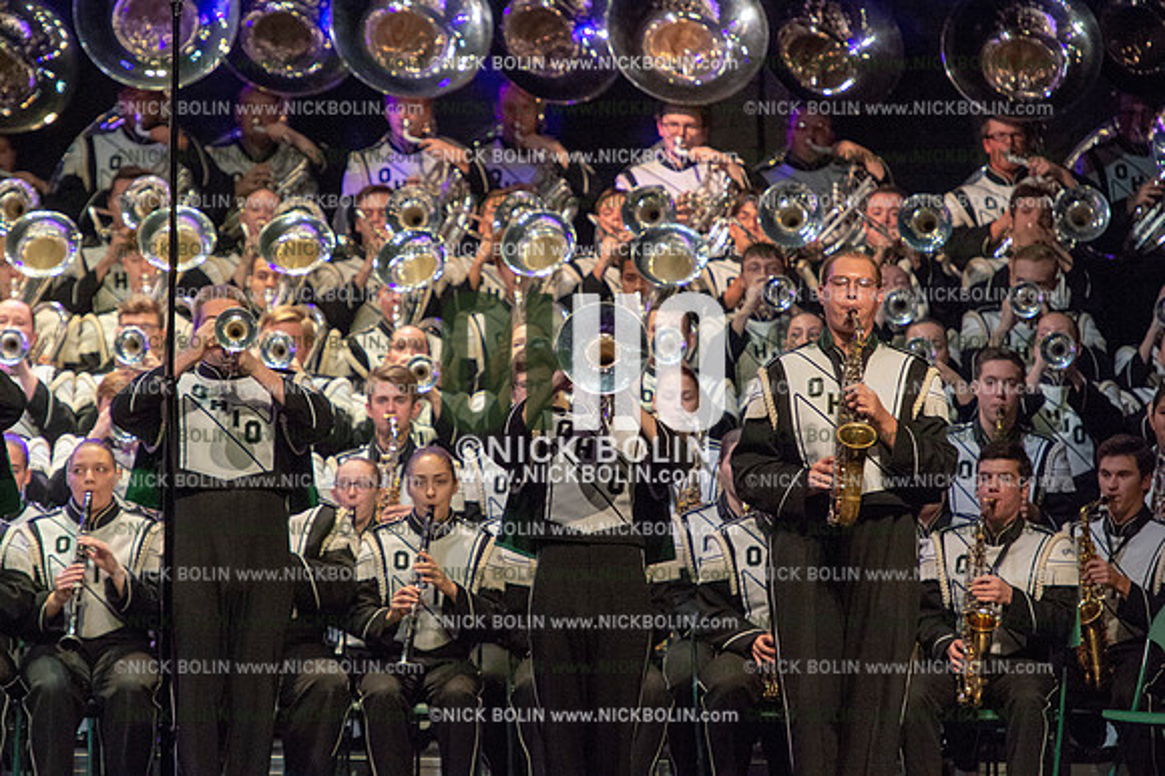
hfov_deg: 7.6
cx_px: 582
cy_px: 388
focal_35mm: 270
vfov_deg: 5.1
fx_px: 8732
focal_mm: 270
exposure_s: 1/400
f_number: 5.6
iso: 8000
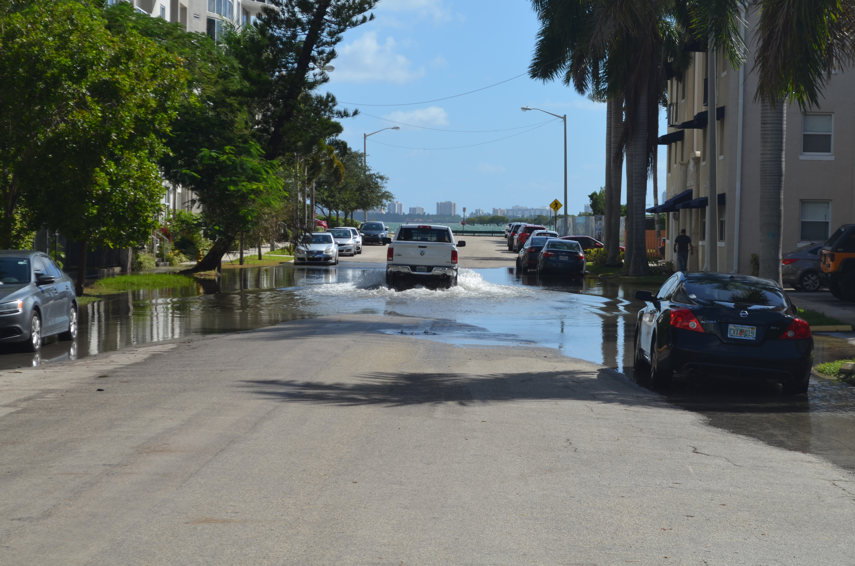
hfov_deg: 24.7
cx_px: 428
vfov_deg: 16.5
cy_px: 283
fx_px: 1955
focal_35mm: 82
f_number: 9
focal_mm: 55
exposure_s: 1/320
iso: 100
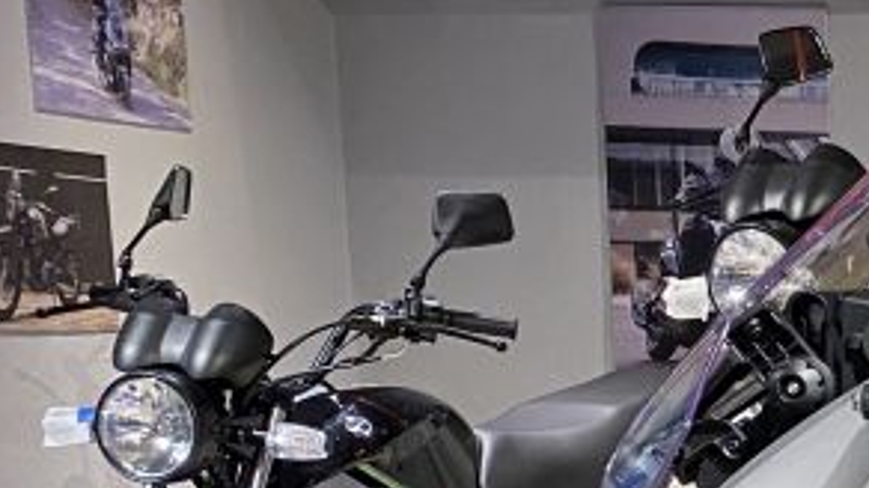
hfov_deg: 17.4
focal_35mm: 103
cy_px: 698
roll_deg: +0.5
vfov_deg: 11.3
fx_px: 2373
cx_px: 1503
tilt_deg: -8.4
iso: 125
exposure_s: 1/50
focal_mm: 4.25
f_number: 1.8
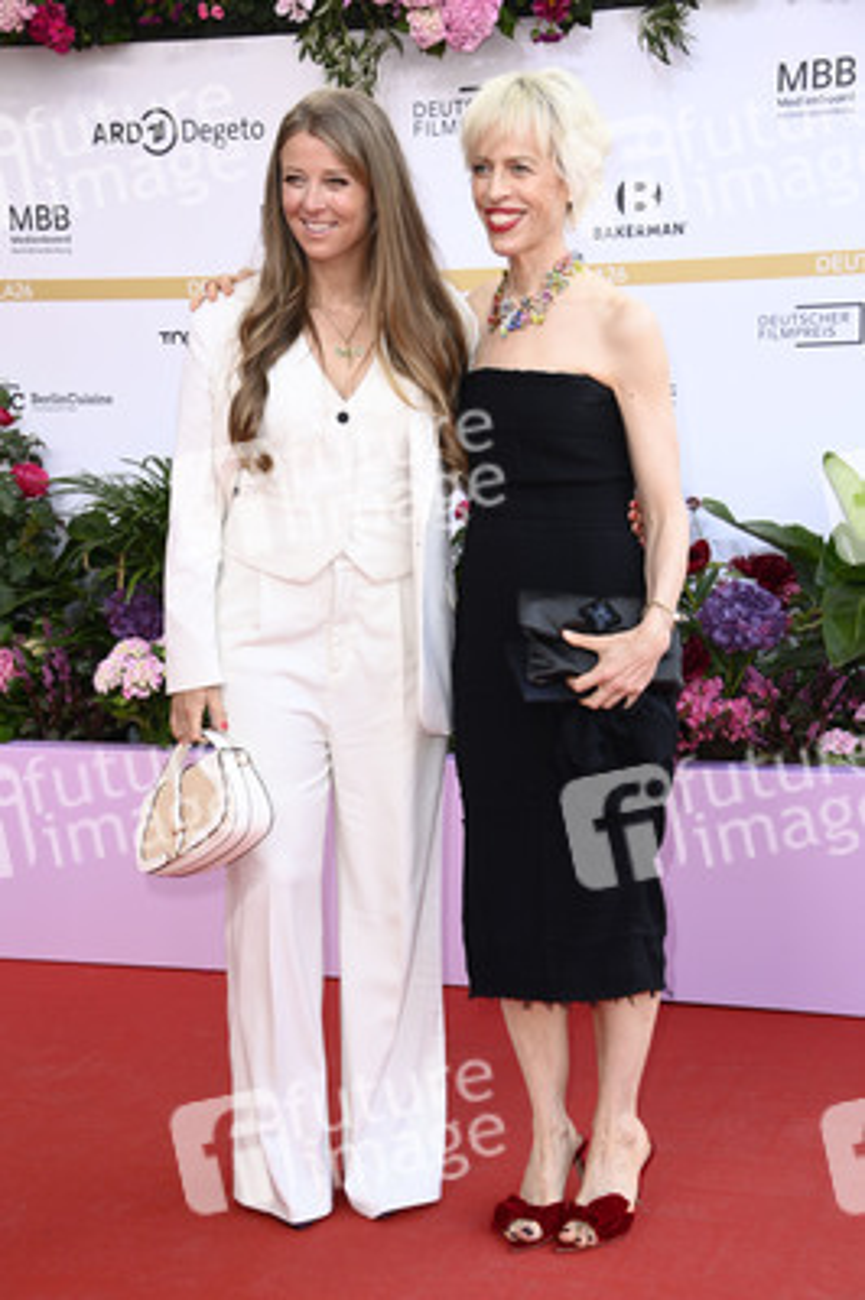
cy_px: 650
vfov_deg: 31.0
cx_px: 432
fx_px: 2347
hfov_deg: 20.9
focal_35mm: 65
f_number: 6.3
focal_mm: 65
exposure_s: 1/250
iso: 640
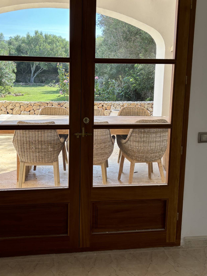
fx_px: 319
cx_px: 84
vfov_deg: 46.7
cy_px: 119
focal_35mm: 40
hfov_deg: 35.8
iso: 50
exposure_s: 1/316
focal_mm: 5.96
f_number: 1.6
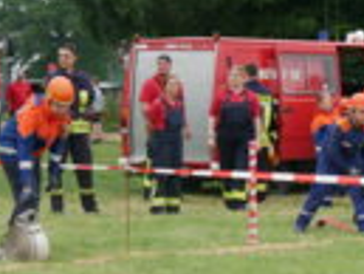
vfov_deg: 9.6
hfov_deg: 12.7
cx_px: 152
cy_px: 51
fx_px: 1631
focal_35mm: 155
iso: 200
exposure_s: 1/400
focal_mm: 25
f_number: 4.6
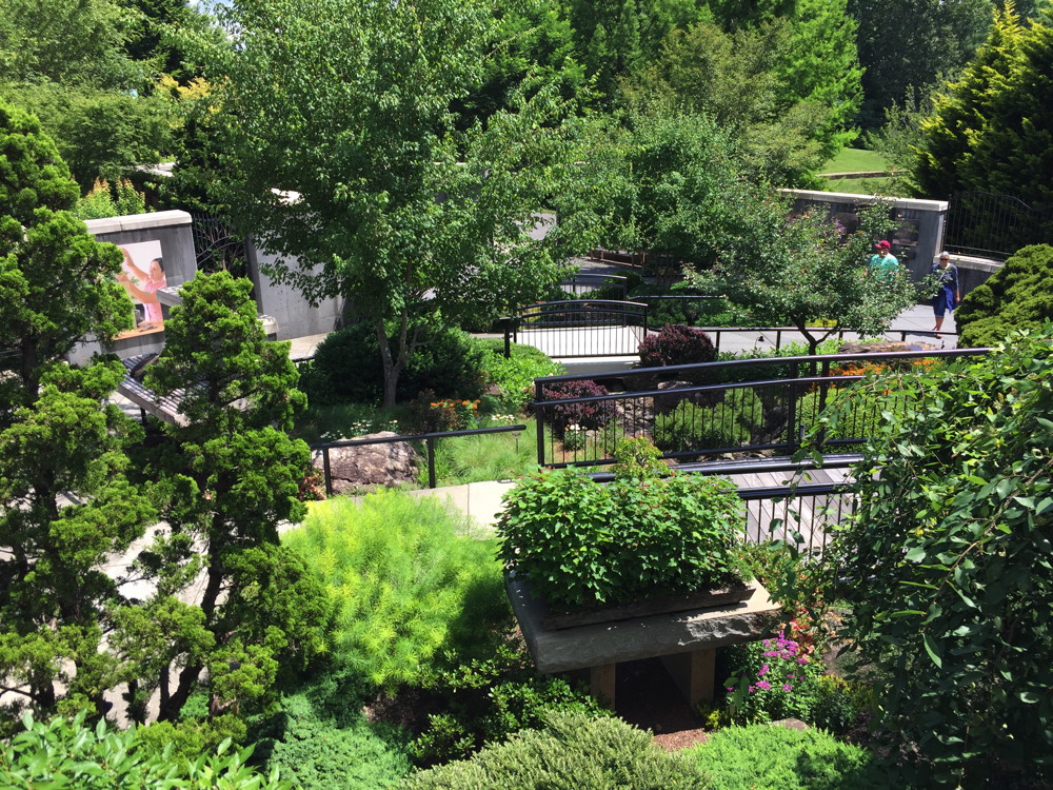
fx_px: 882
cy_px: 395
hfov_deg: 61.7
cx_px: 526
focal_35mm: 29
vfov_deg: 48.2
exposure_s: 1/860
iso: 32
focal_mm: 4.15
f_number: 2.2
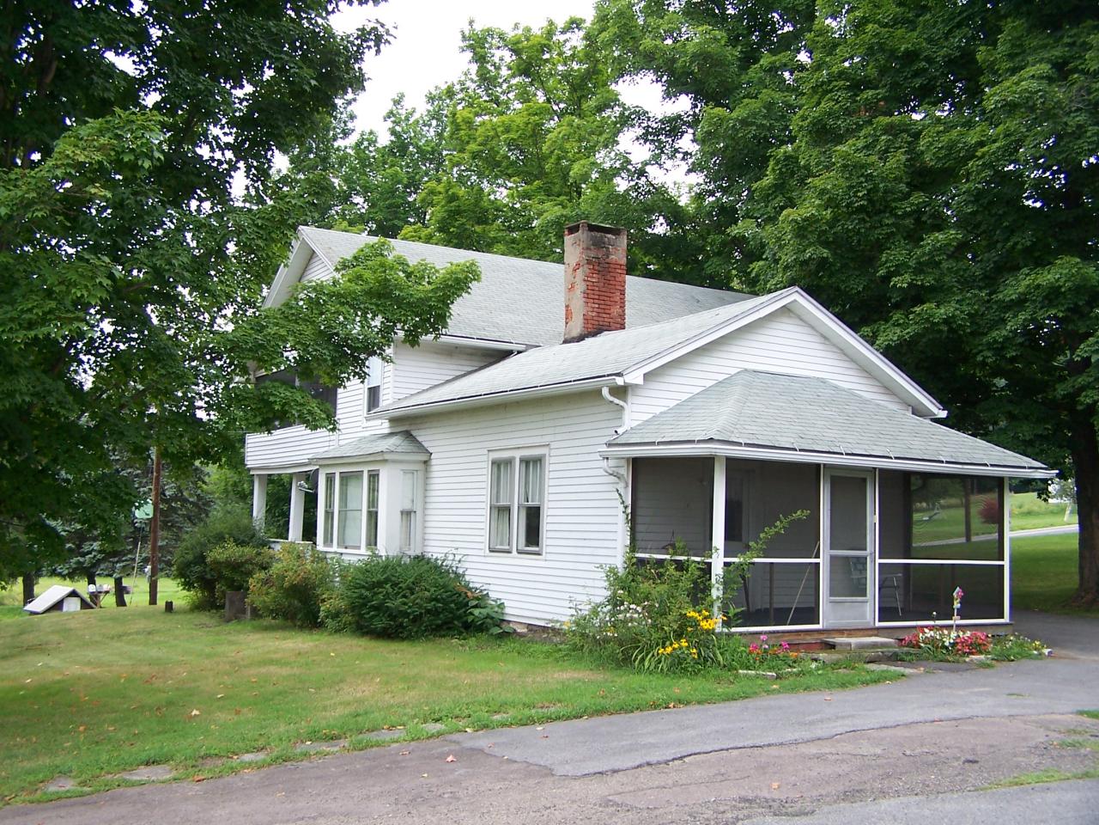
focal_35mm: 38
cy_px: 412
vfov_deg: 37.7
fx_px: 1206
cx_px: 550
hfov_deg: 49.0
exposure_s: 1/250
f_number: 2.8
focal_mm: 6.3
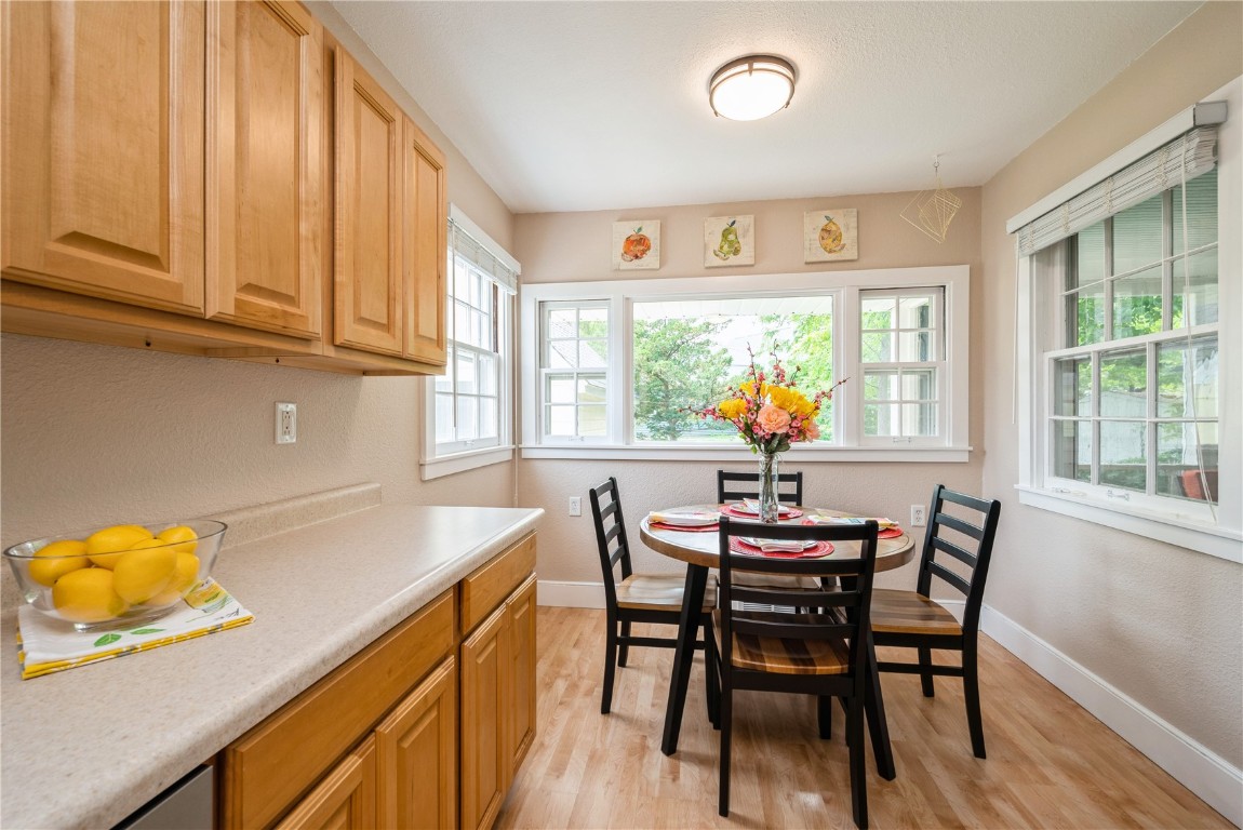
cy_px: 415
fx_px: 518
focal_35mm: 15
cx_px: 622
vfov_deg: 77.4
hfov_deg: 100.4
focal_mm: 15
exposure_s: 1/15
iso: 200
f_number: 8
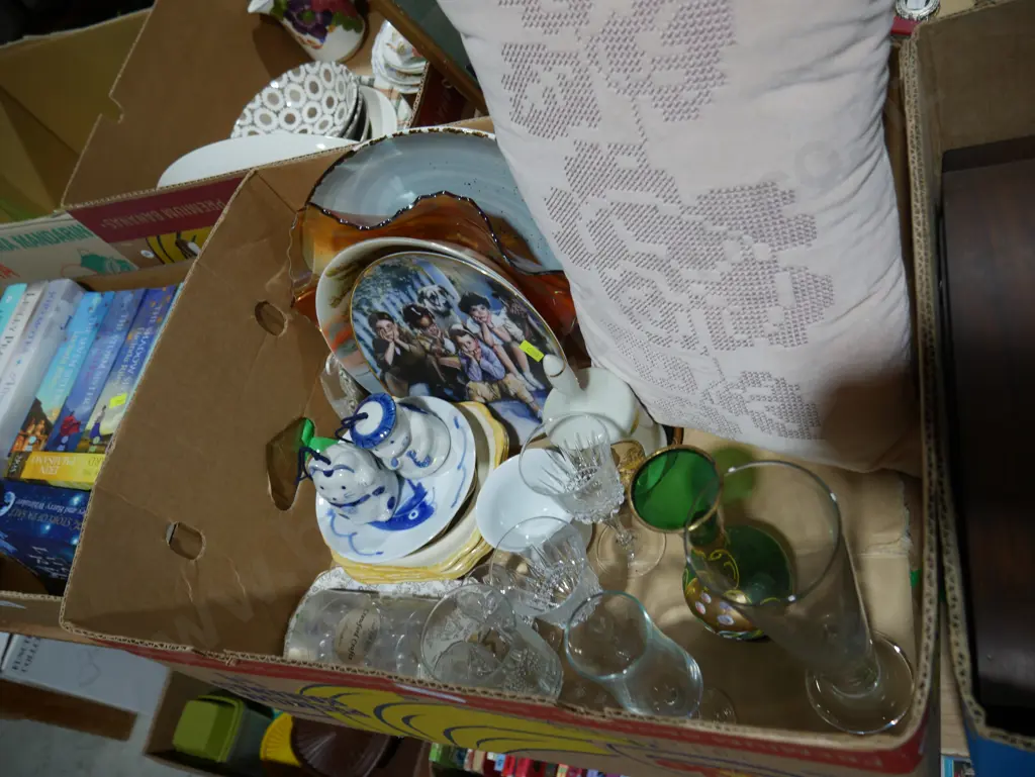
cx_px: 518
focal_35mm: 30
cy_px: 388
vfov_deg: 46.8
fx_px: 897
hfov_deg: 59.9
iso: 200
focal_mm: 15
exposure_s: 1/125
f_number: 3.6
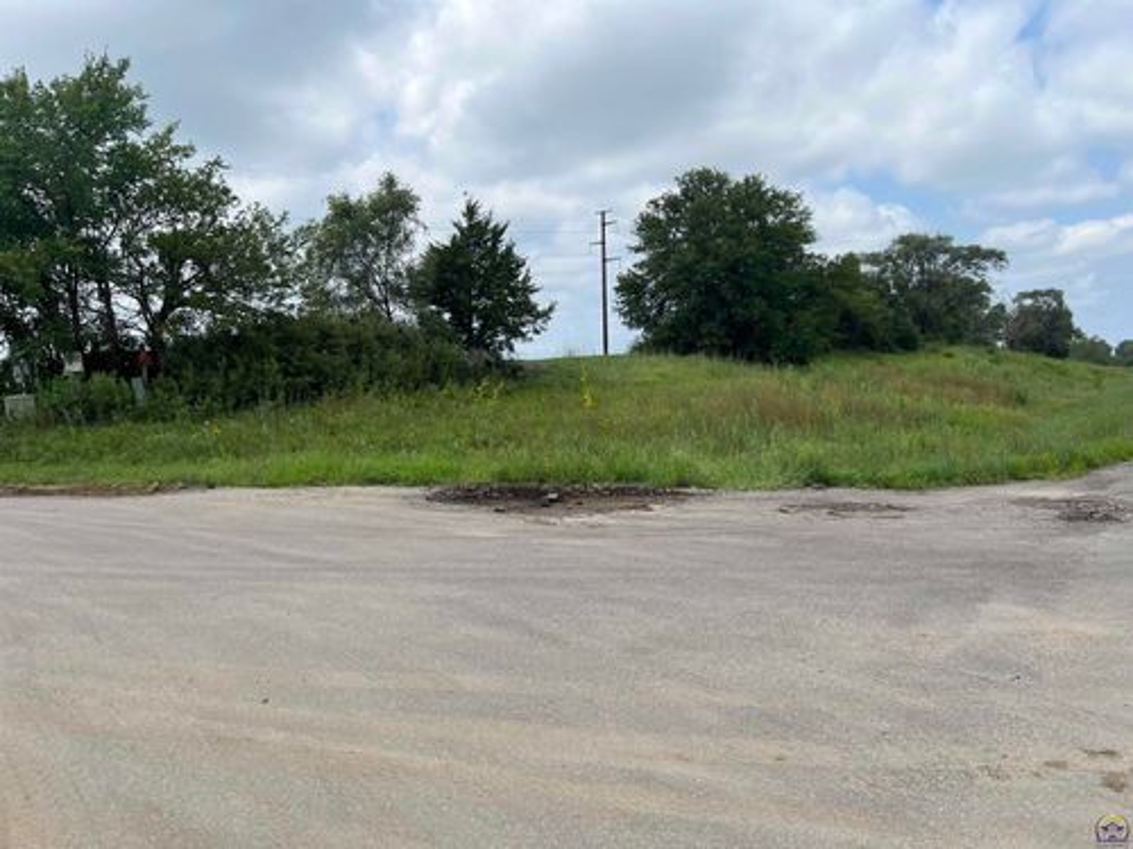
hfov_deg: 67.3
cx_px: 566
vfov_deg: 53.1
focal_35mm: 26
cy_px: 424
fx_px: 851
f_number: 1.5
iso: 50
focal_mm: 5.7
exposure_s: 1/4274
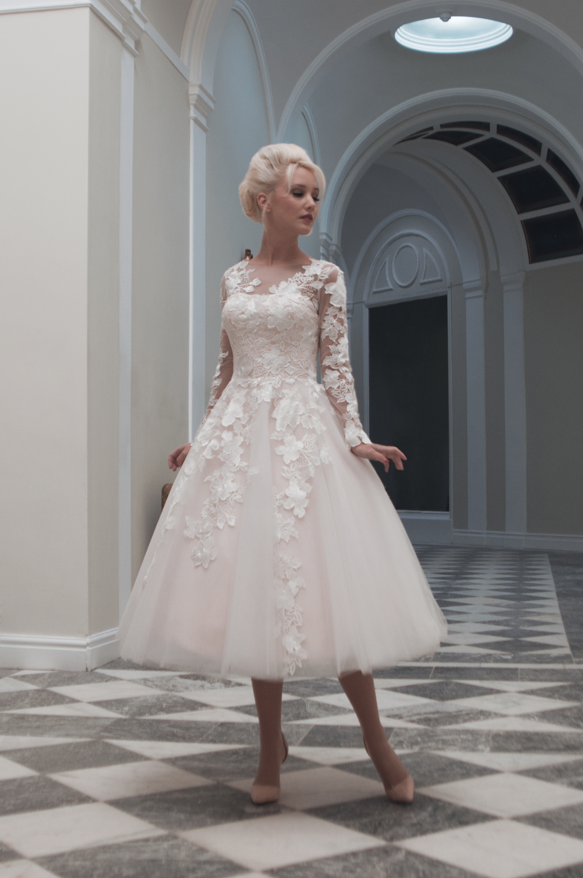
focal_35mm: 36
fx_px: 877
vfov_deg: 53.2
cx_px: 292
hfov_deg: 36.8
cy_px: 439
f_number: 4
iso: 200
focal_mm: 24
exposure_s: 1/80
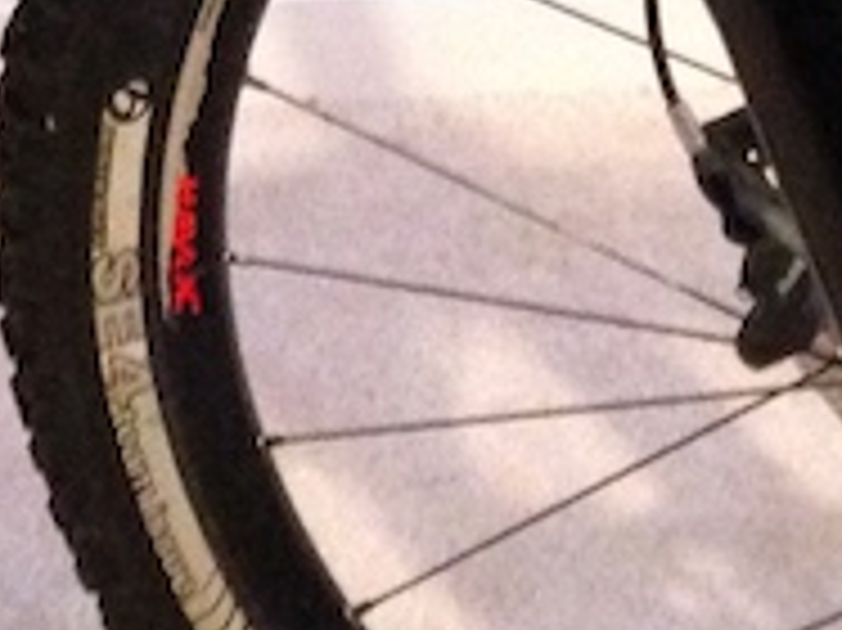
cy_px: -562
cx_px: -419
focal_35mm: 181
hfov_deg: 10.6
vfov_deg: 7.9
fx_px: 4400
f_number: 2.4
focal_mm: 4.12
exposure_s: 1/15
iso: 500
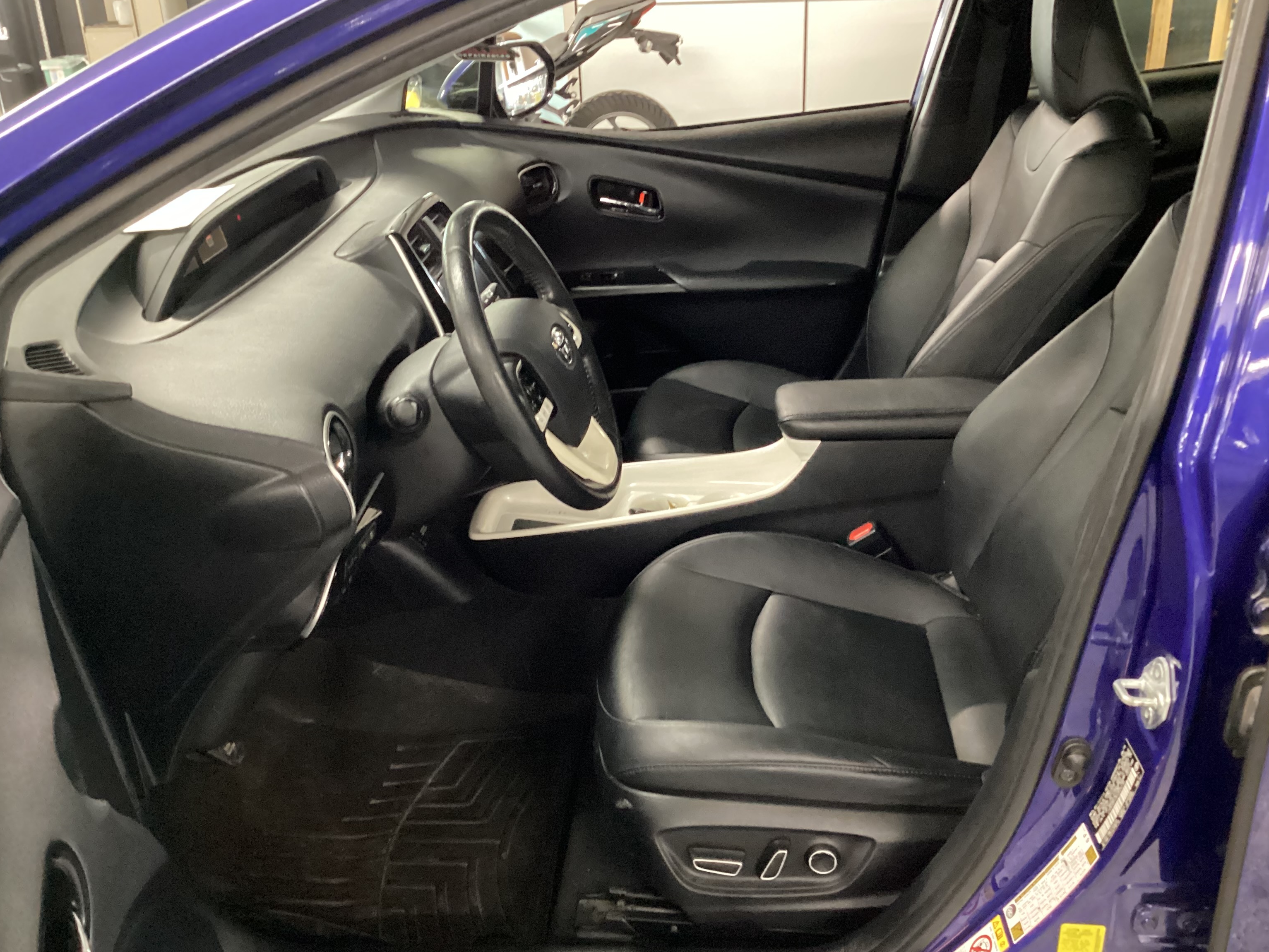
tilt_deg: -28.1
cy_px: 490
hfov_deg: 55.3
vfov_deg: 42.9
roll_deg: +1.0
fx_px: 1210
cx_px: 666
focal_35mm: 33
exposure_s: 1/20
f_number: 2.4
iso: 640
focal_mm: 3.3
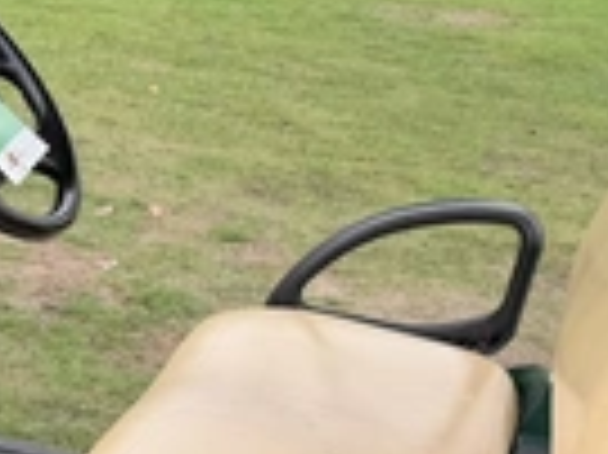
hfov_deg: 26.9
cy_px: 557
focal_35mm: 71
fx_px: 1246
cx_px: 122
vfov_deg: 19.4
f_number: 1.78
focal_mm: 6.76
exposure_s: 1/788
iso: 80
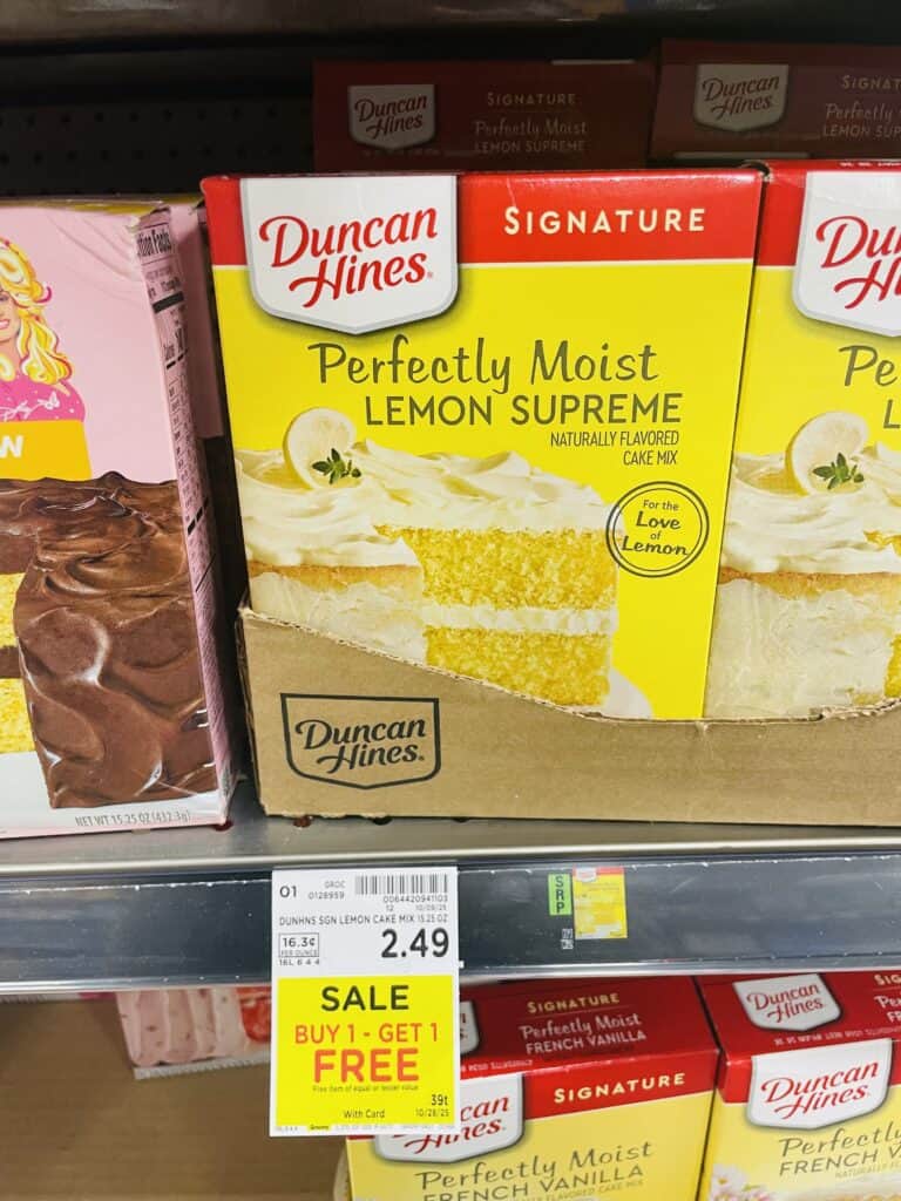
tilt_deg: -25.4
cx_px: 450
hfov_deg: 53.1
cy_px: 600
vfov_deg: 67.3
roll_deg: +1.5
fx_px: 902
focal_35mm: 26
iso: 125
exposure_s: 1/60
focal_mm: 4.2
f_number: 1.6
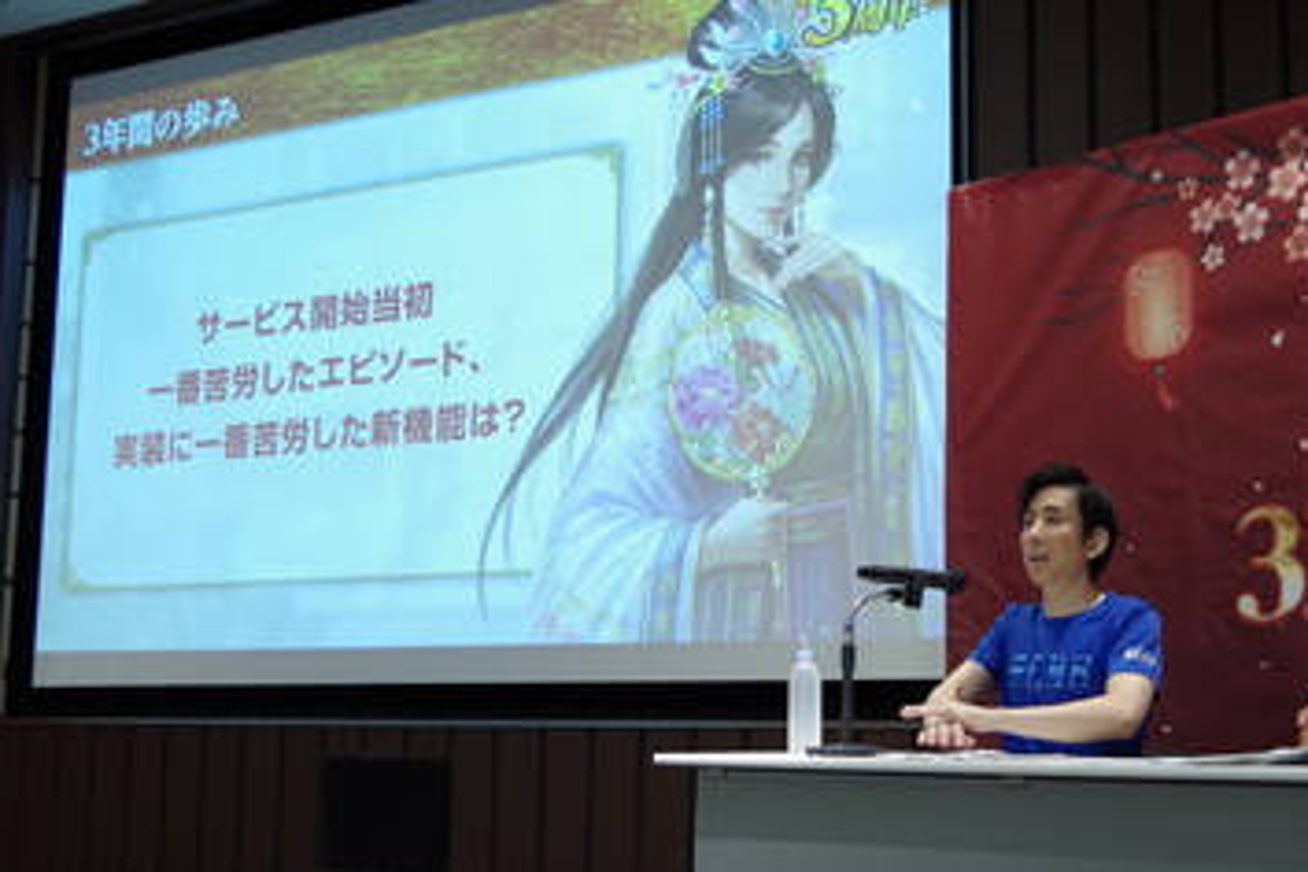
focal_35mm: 52
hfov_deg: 37.8
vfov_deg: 26.0
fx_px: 1889
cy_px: 453
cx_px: 876
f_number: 4
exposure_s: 1/50
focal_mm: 24
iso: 800
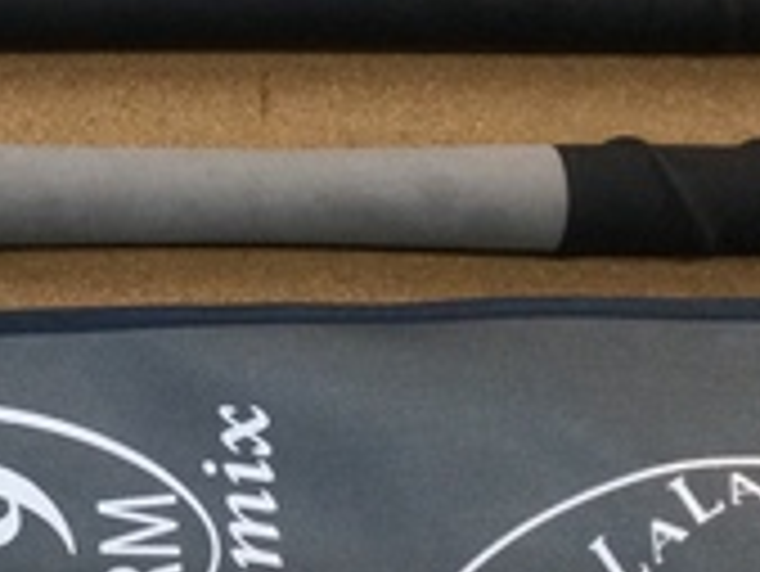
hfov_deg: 17.1
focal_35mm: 110
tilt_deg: -74.8
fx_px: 2417
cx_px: -135
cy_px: 59
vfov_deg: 13.4
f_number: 2.4
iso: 25
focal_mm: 3.3
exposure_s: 1/30
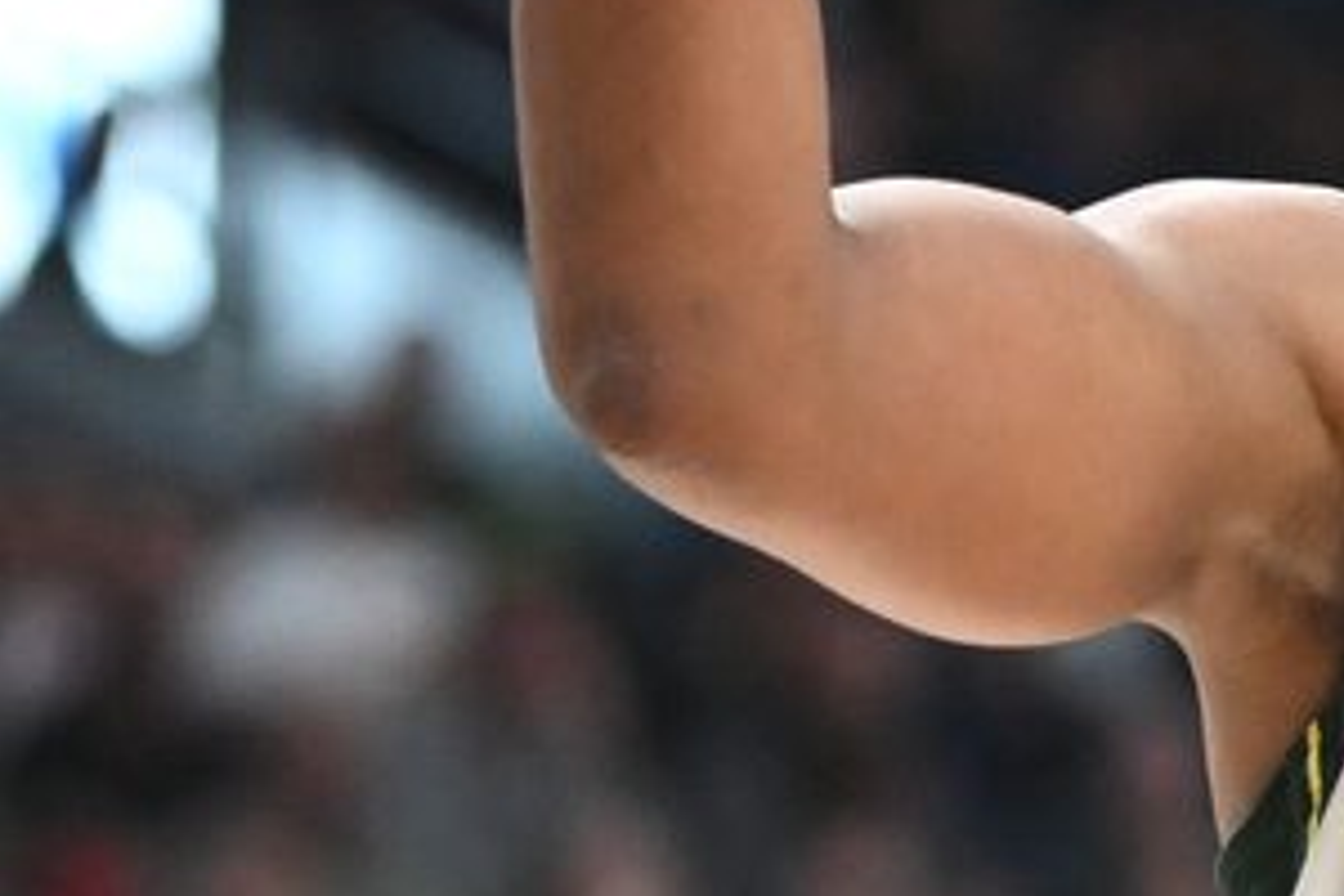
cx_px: 1752
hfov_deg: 4.3
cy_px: 81
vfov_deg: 2.9
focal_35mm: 480
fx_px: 17919
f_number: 3.2
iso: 4000
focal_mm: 120
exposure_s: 1/1250
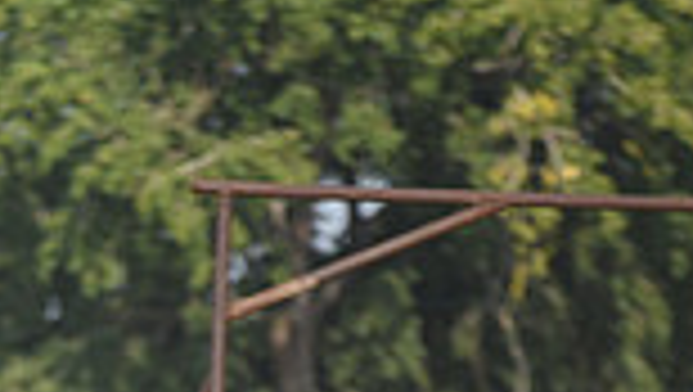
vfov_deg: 1.7
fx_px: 13428
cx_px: -176
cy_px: 831
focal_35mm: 730
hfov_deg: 3.0
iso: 320
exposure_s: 1/3200
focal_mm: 185
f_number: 2.8
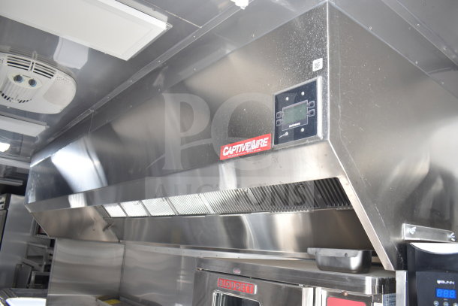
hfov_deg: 61.9
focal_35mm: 30
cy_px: 153
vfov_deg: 43.6
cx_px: 229
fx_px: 382
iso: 560
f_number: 3.5
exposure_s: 1/30
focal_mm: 20
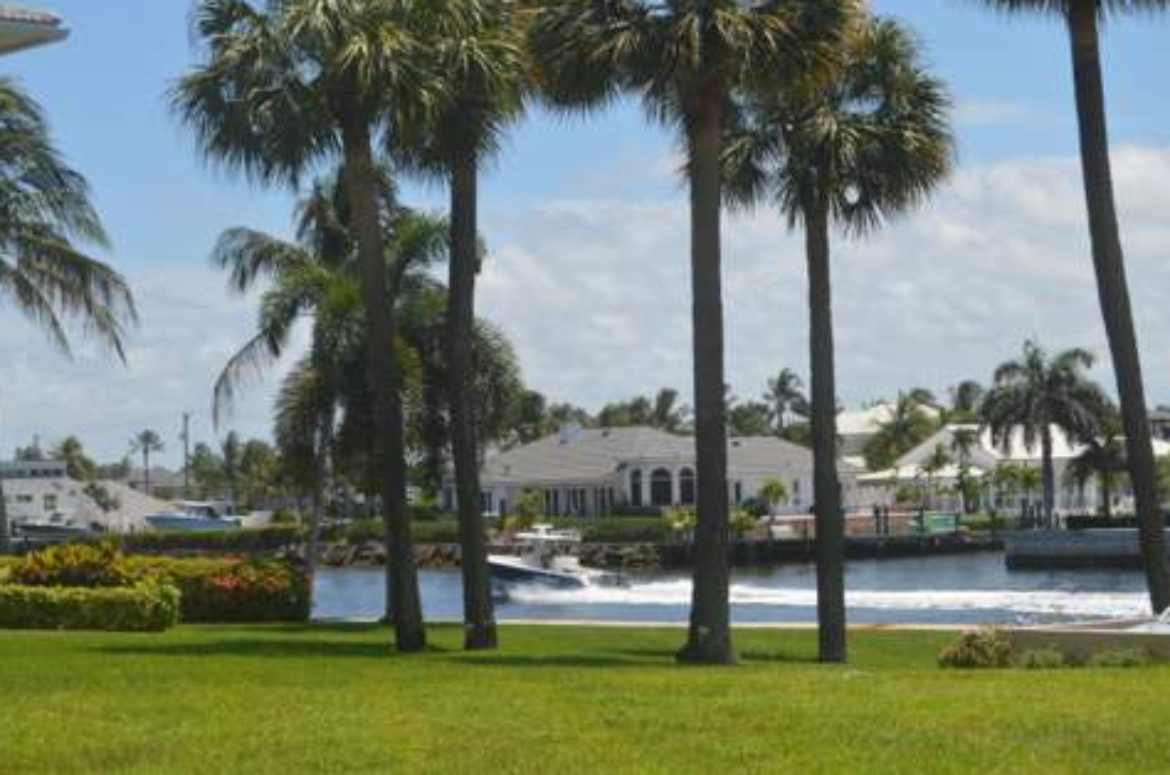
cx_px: 580
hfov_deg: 24.4
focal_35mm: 84
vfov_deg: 16.3
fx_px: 2708
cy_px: 385
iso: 100
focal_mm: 55
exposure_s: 1/320
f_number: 9
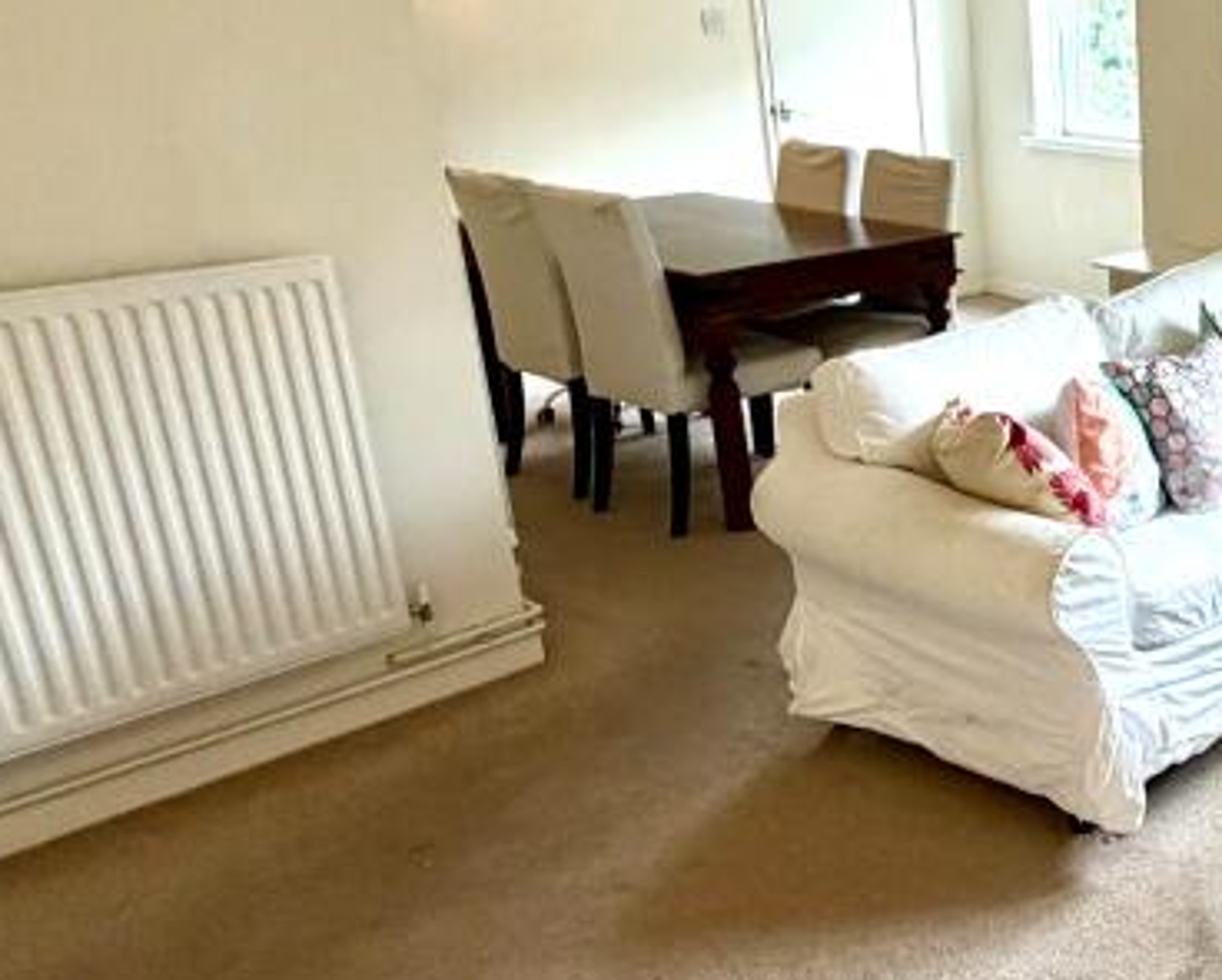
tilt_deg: -16.8
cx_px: 1365
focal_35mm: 38
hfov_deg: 38.9
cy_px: 415
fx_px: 1375
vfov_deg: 39.1
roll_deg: -1.0
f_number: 2.2
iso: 320
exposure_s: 1/121
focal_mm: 2.22
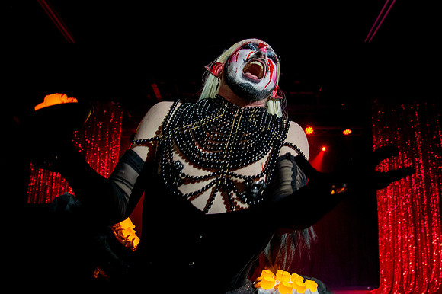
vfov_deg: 39.0
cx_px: 240
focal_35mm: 34
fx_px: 415
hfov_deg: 56.0
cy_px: 138
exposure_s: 1/80
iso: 6400
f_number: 5
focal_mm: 24
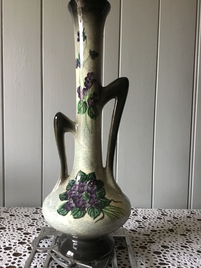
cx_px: 100
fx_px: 240
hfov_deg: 45.4
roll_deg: -1.8
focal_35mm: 31
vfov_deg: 58.4
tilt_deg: -4.5
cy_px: 134
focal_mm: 3.3
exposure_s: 1/17
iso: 320
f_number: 2.4
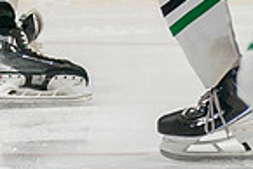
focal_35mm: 1207
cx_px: -222
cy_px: -38
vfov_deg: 1.1
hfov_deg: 1.7
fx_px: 8491
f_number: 3.2
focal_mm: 115
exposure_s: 1/640
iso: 640
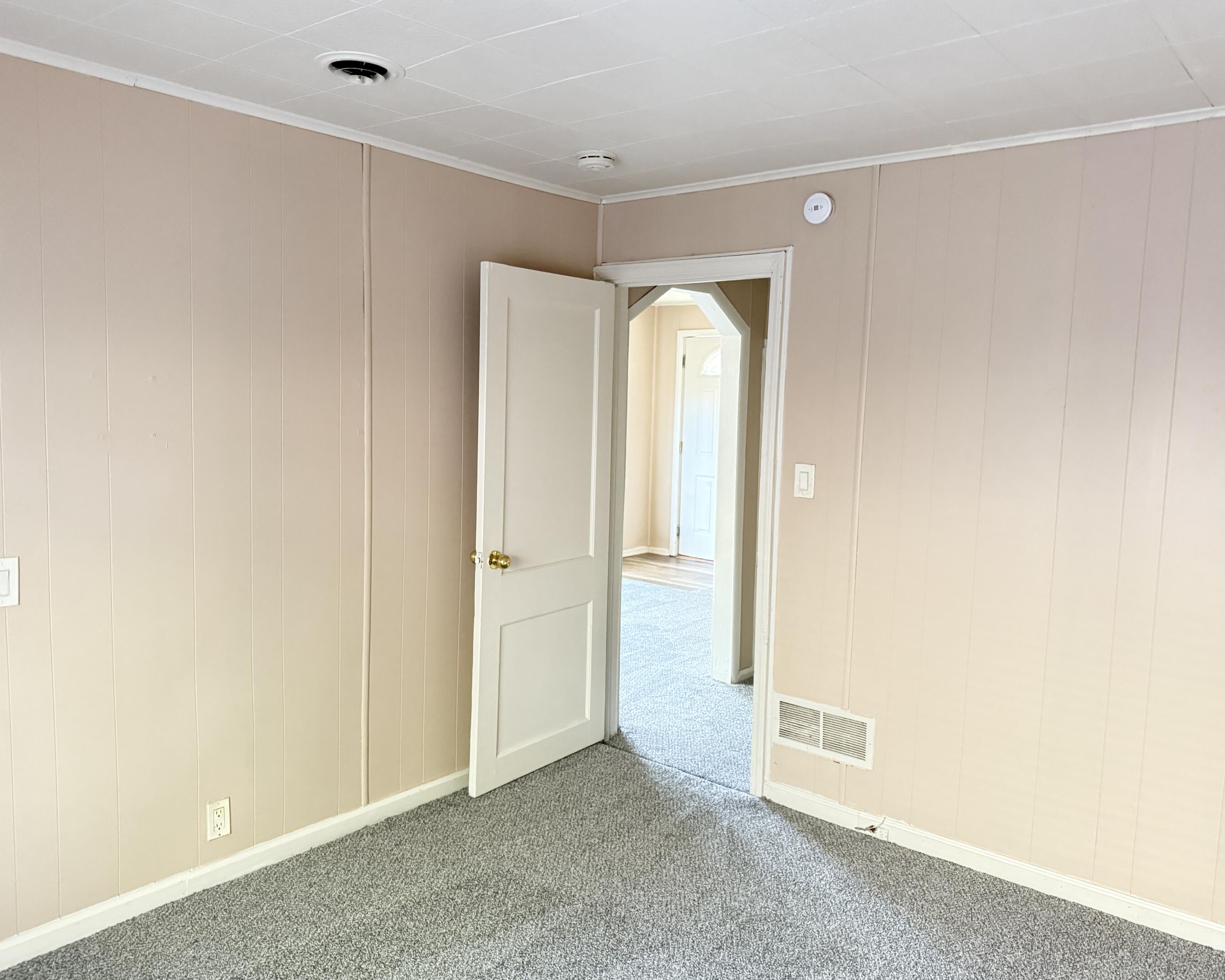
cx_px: 598
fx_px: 943
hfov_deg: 66.0
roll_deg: -1.3
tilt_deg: -5.8
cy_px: 484
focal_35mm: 26
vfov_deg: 54.9
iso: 1000
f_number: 1.78
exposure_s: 1/40
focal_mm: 6.76
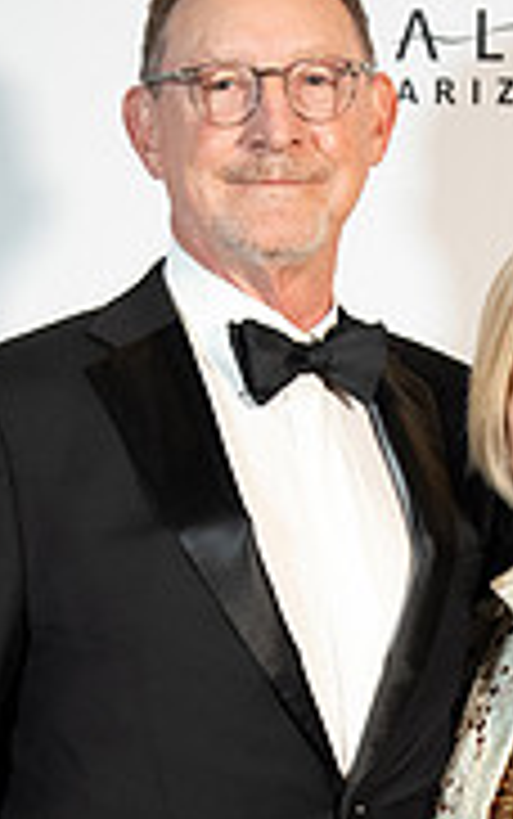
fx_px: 3529
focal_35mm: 158
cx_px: 369
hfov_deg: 8.3
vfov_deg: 13.1
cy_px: 814
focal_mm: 62.7
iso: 1600
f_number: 2.8
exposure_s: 1/200
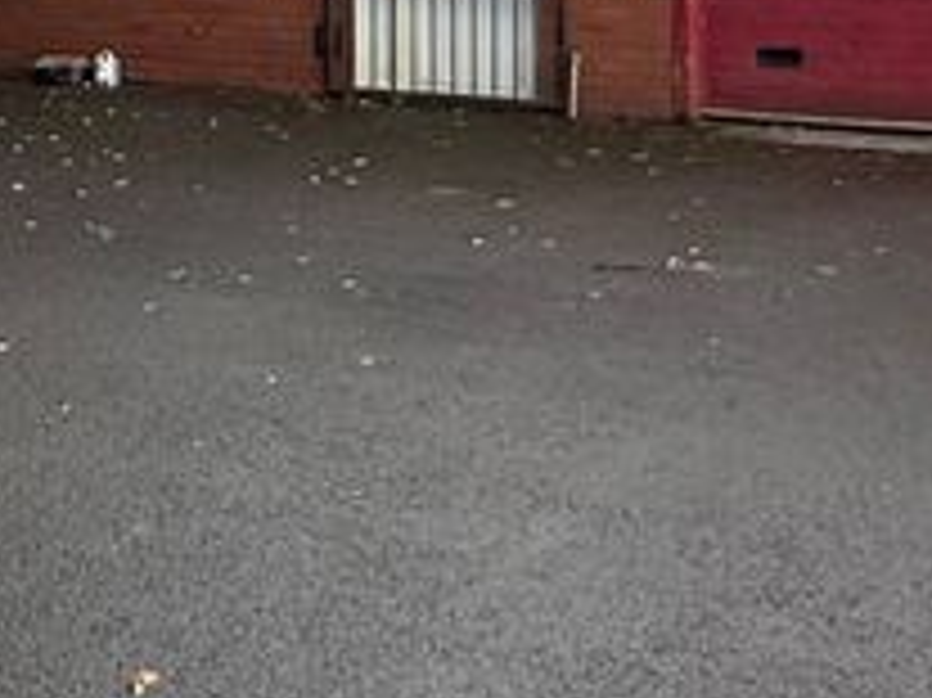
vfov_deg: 17.9
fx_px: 2018
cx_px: 302
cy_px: -281
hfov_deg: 25.8
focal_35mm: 75
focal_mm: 2.22
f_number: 2.2
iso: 50
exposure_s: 1/985
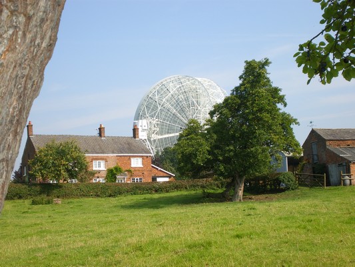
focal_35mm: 53
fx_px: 544
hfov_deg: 36.2
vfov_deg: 27.5
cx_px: 178
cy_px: 134
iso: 64
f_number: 5.6
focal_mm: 9.3
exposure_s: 1/320
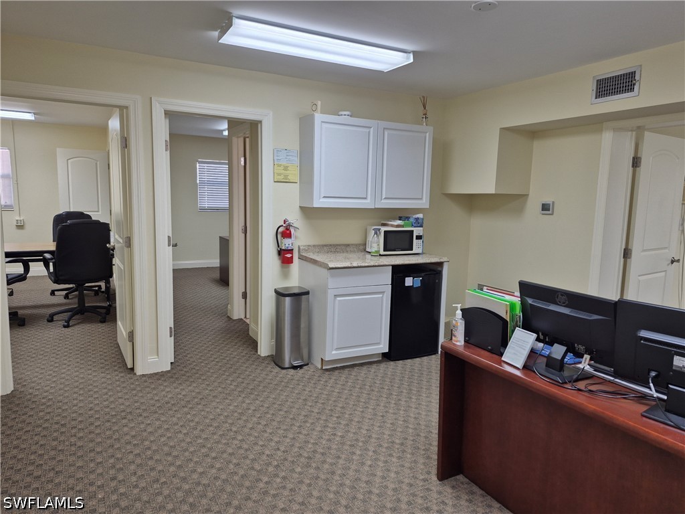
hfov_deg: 73.9
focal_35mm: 23
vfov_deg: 58.9
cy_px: 257
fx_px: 455
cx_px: 342
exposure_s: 1/120
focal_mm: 5.4
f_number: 1.8
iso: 64
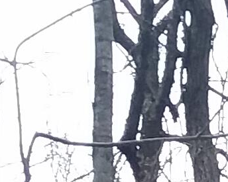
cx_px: 566
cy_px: 595
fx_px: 1430
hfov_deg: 8.3
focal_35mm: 212
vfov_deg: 6.5
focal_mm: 2.47
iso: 40
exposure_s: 1/189
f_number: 1.9
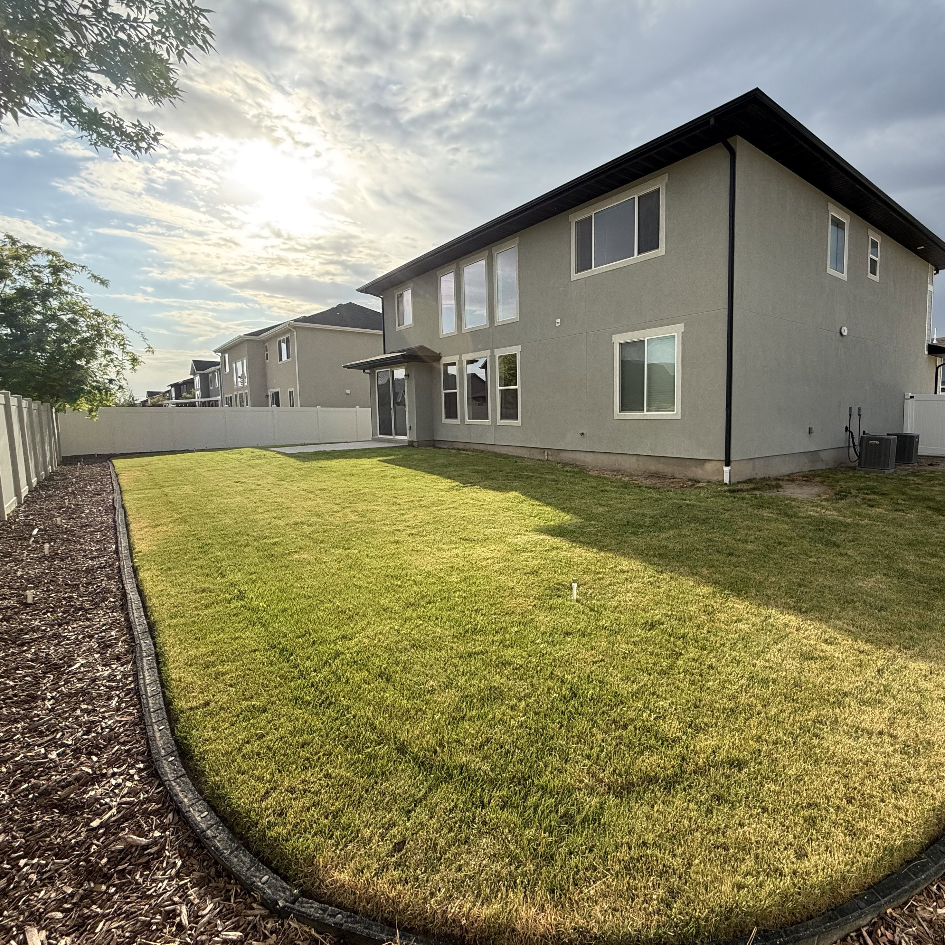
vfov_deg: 84.0
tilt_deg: -4.5
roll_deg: +0.5
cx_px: 578
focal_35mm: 17
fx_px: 525
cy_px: 460
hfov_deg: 82.7
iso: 64
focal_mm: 2.22
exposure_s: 1/1189
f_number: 2.2
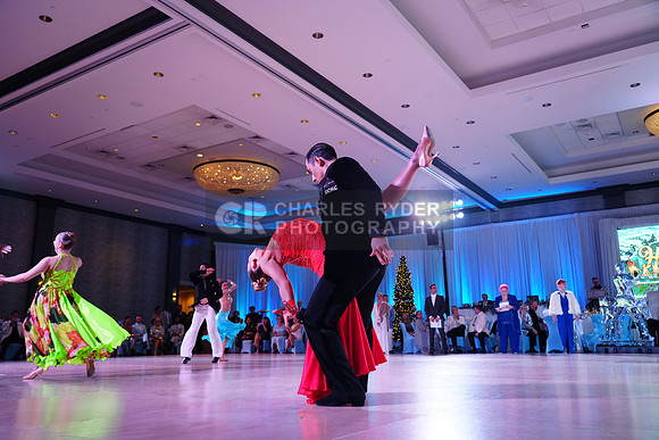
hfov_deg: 63.6
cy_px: 220
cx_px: 330
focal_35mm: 29
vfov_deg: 45.0
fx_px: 531
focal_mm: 29
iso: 2500
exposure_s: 1/400
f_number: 4
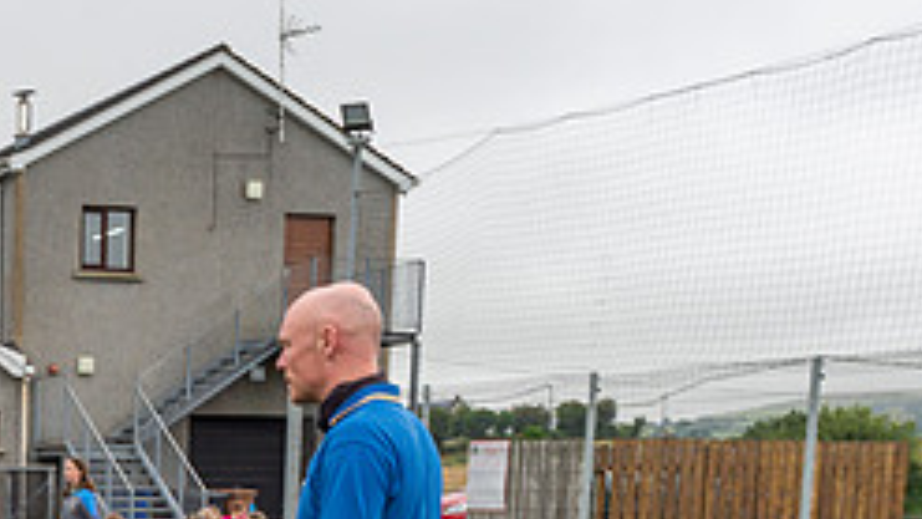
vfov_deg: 14.7
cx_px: -159
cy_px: 804
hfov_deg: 25.3
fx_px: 1858
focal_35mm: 76
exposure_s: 1/80
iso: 280
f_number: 7.1
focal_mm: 24
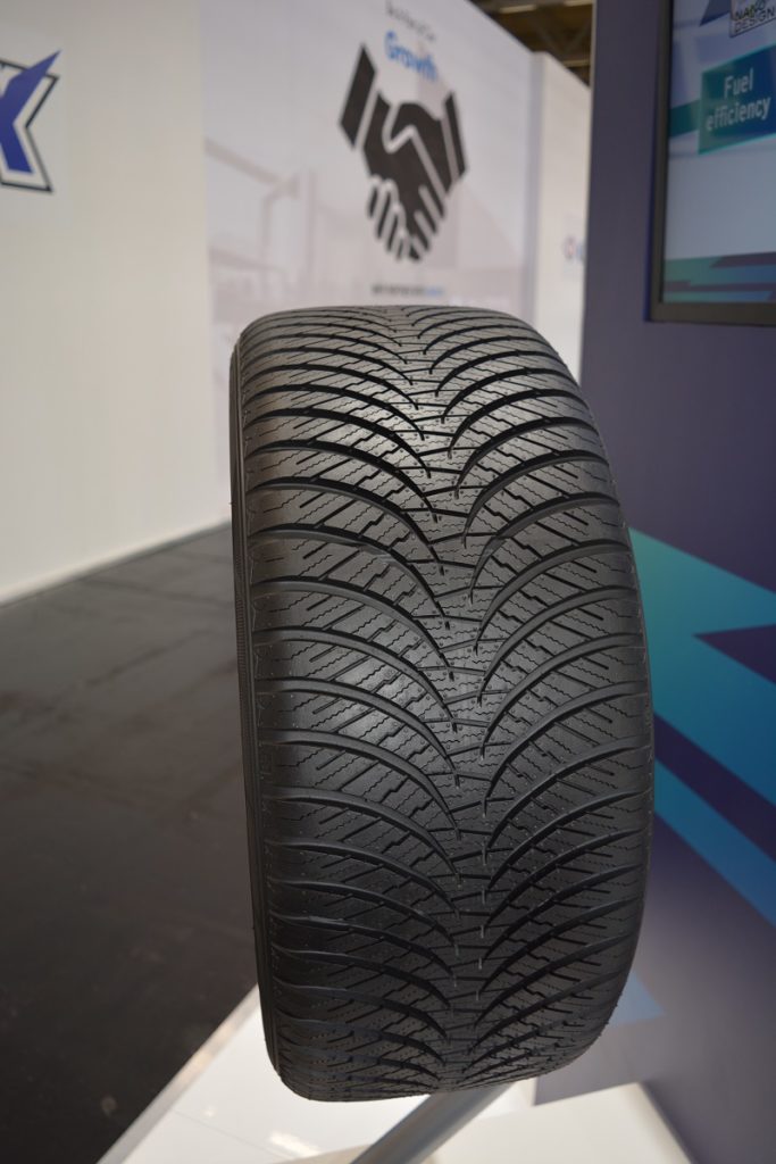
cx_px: 388
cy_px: 582
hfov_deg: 43.6
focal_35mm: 30
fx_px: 970
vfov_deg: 61.9
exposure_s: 1/60
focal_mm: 20
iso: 180
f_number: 3.5
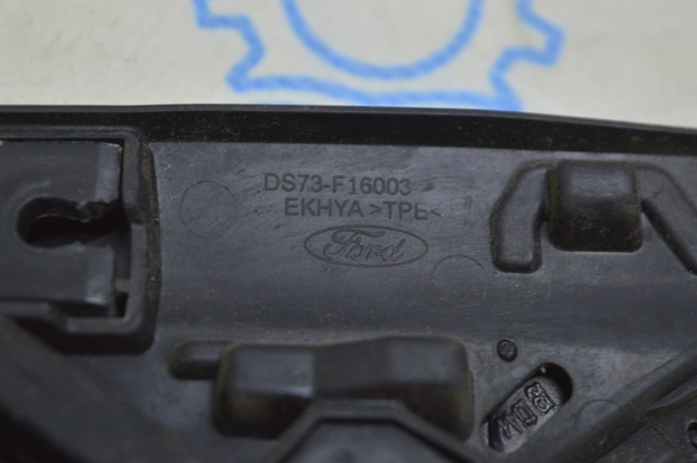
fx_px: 1595
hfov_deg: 24.6
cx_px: 348
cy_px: 232
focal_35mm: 82
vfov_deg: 16.5
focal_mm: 55
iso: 400
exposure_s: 1/20
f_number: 5.6
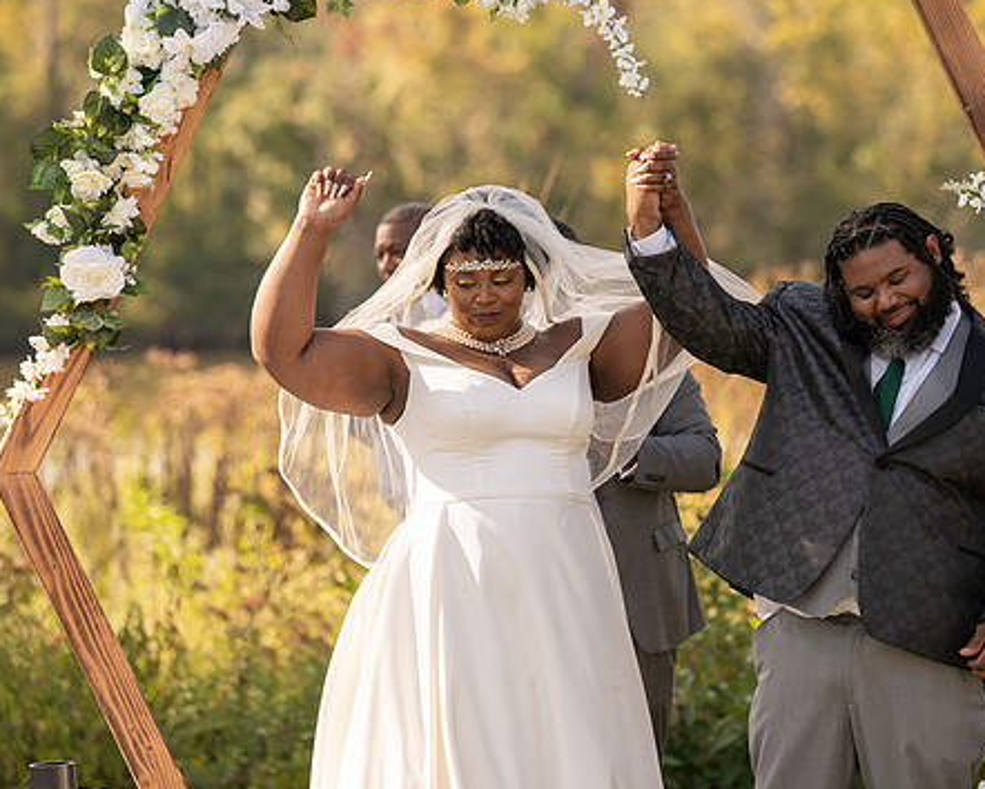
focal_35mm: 217
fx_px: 6329
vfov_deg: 7.1
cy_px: 369
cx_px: 573
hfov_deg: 8.9
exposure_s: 1/500
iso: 100
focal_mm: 173
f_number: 4
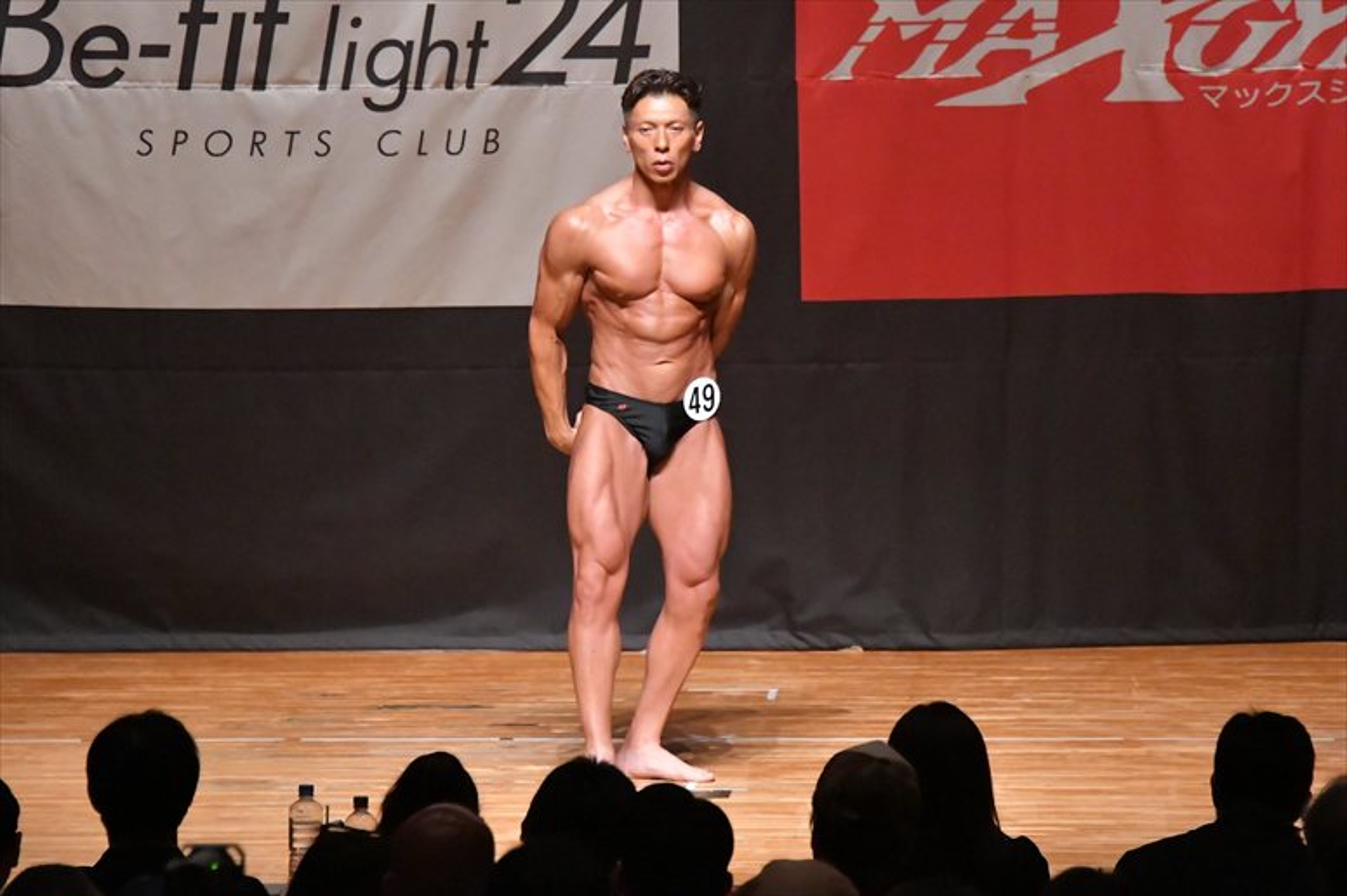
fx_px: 9537
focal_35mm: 255
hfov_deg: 8.1
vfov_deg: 5.4
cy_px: 448
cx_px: 674
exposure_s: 1/400
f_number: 5.6
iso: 12800
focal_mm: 170
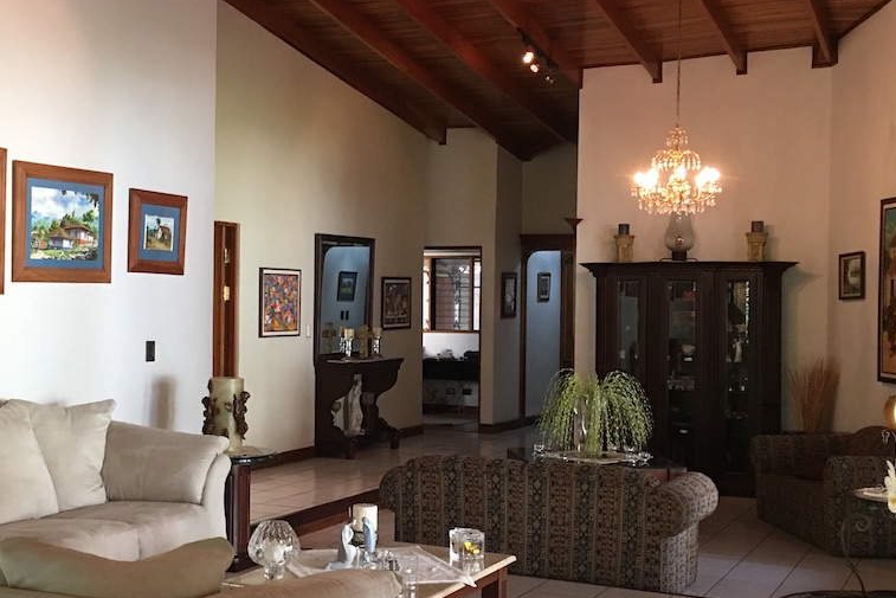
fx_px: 1269
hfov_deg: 38.6
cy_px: 315
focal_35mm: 51
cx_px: 322
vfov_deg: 26.5
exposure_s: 1/15
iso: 80
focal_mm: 4.15
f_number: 2.2
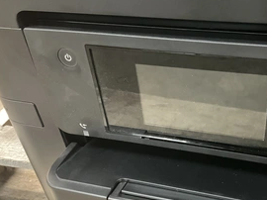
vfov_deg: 33.5
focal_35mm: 43
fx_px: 331
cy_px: 110
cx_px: 187
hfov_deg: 43.0
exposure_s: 1/24
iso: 500
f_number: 1.8
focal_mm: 3
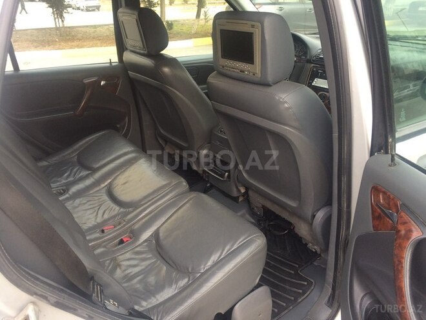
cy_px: 160
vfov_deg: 48.2
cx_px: 213
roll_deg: +2.5
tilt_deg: -26.3
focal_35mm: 29
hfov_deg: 61.7
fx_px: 357
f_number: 2.2
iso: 64
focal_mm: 4.15
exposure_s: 1/100
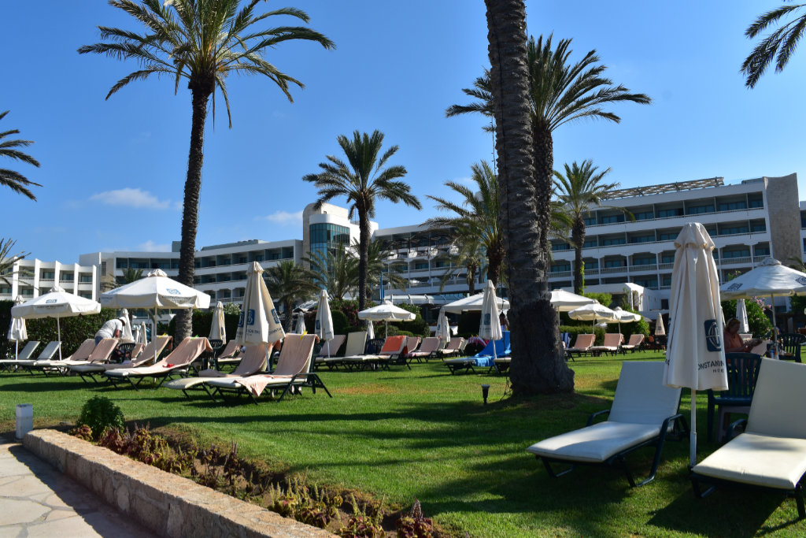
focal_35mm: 32
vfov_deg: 41.7
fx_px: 705
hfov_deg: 59.5
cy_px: 269
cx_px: 403
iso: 280
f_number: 11
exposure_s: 1/500
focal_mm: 21
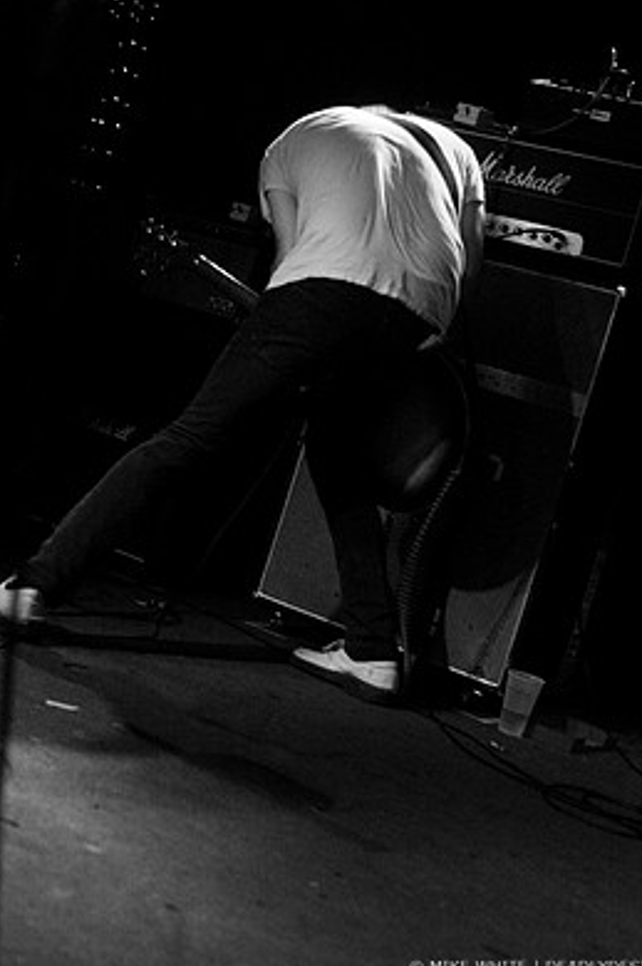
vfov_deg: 33.1
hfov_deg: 22.3
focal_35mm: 61
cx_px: 358
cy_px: 421
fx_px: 1625
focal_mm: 35
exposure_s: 1/50
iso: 800
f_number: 2.8
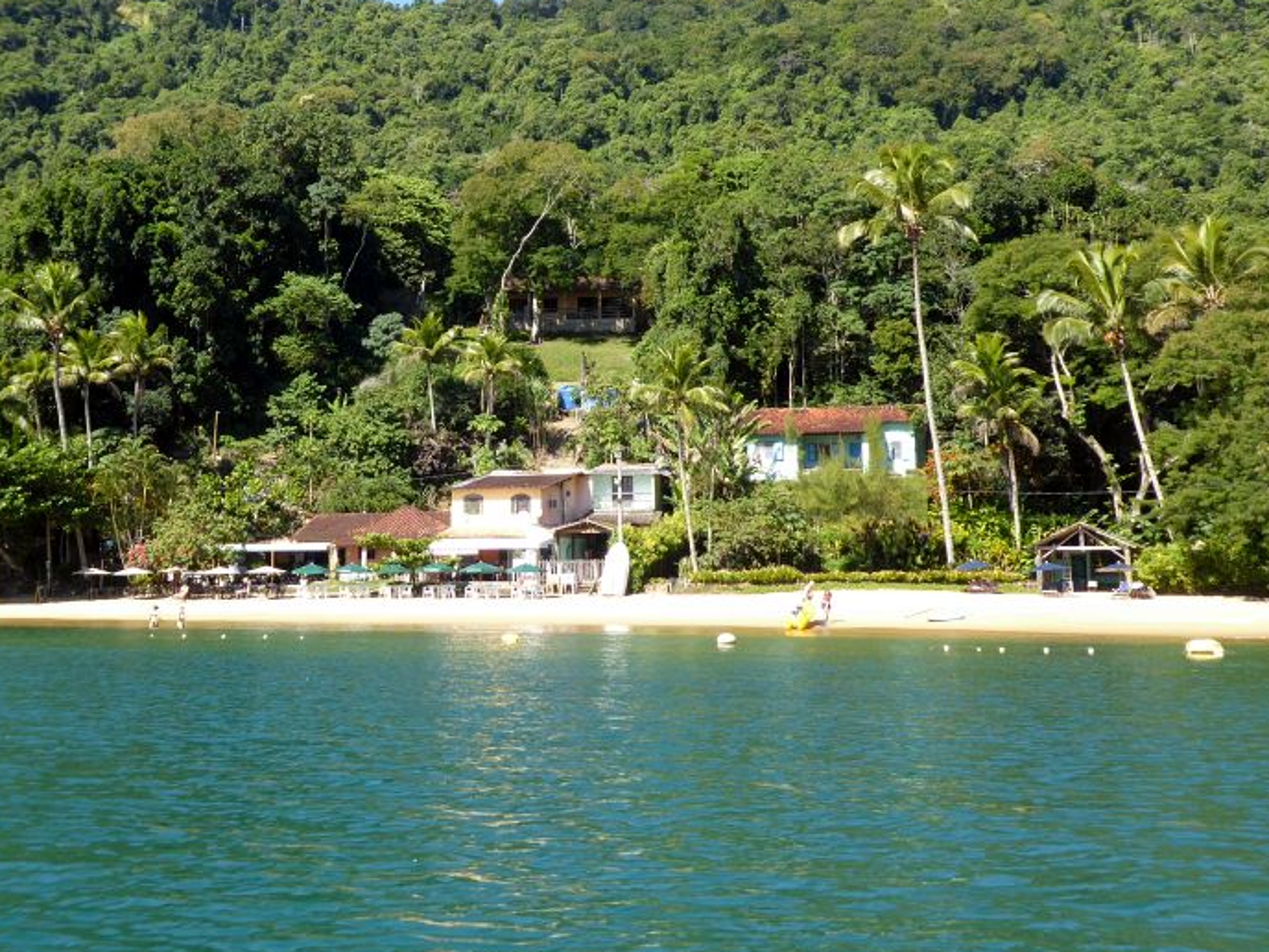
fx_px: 1760
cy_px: 339
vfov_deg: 30.1
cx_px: 491
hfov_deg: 39.4
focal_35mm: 48
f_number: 3.6
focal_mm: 5.8
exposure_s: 1/320
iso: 80
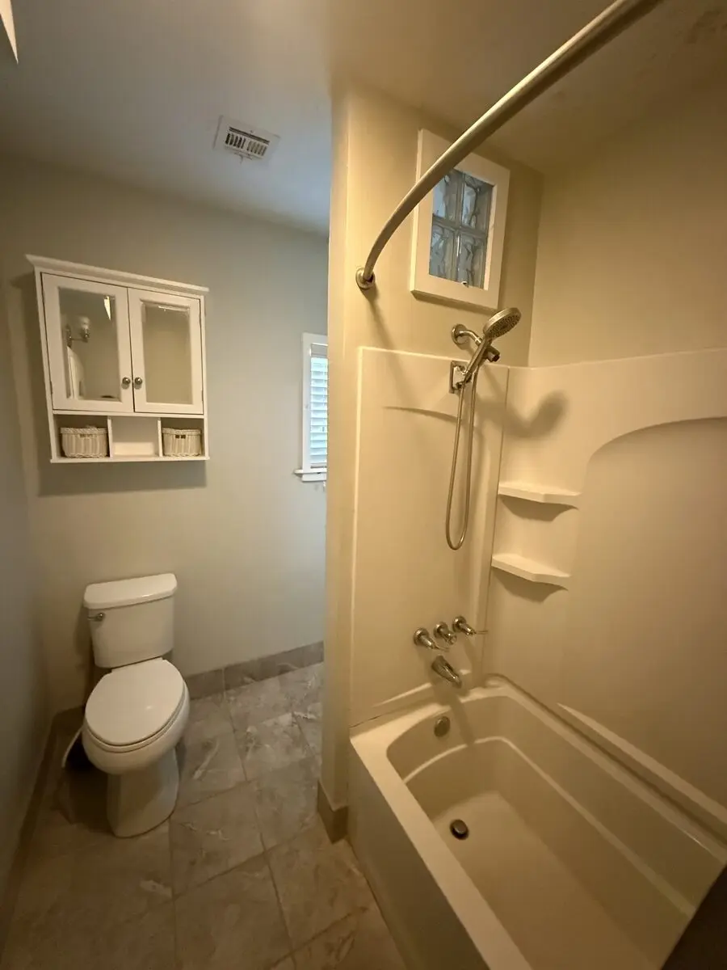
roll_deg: -2.1
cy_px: 485
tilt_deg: -8.4
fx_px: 392
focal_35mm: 14
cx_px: 364
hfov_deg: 85.7
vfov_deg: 102.1
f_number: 2.2
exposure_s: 1/60
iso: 1250
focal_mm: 2.22
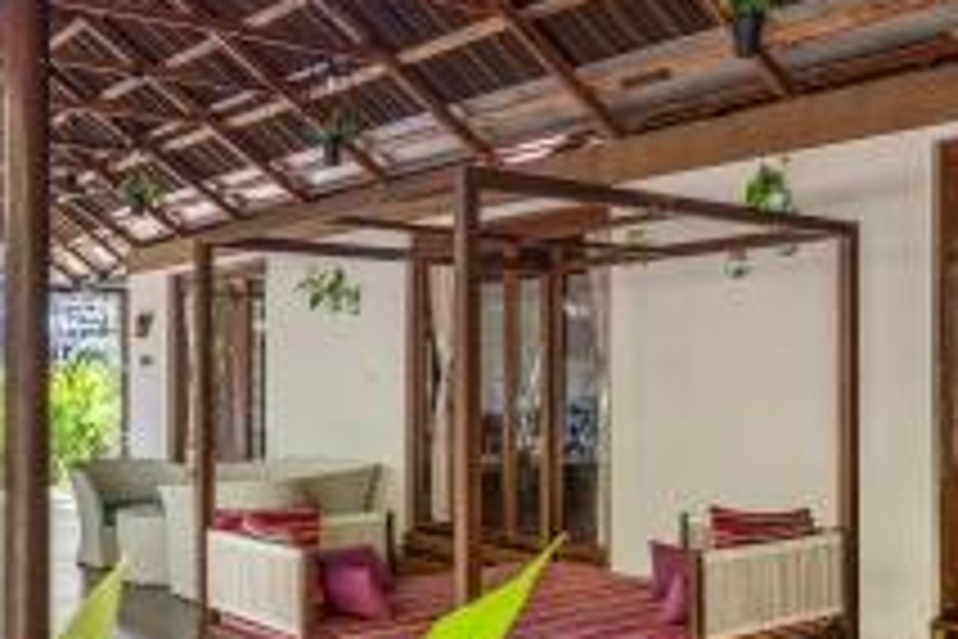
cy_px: 371
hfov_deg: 46.1
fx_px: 1118
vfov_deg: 31.8
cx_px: 576
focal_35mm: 42
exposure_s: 1/30
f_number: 8
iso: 100
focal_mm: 20
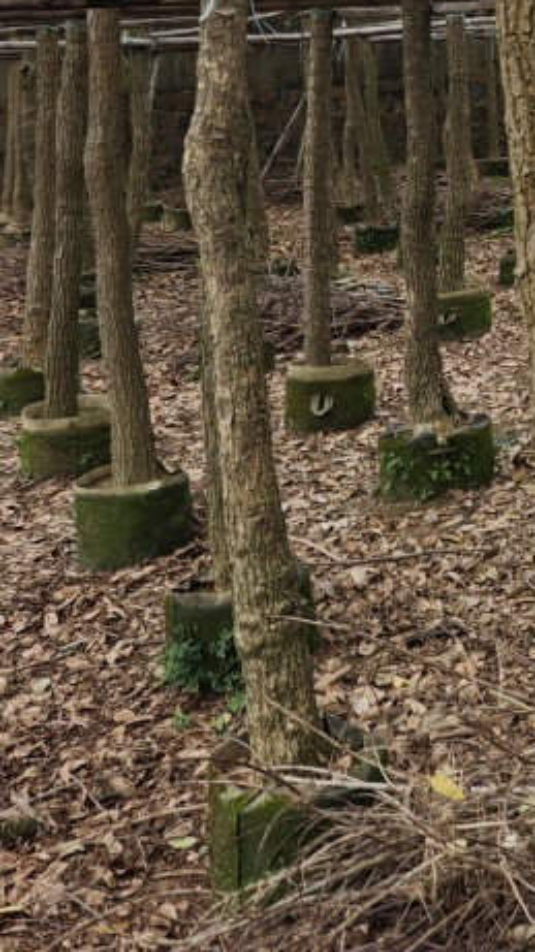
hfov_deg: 18.9
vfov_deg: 32.1
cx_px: 727
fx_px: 1464
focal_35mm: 58
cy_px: -77
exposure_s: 1/101
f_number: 1.6
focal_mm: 6.55
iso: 50
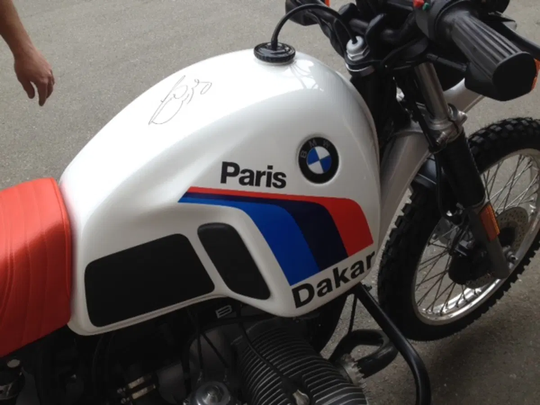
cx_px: 270
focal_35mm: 35
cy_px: 202
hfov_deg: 52.6
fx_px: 546
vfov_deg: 40.7
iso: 50
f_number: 2.4
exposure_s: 1/314
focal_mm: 4.28
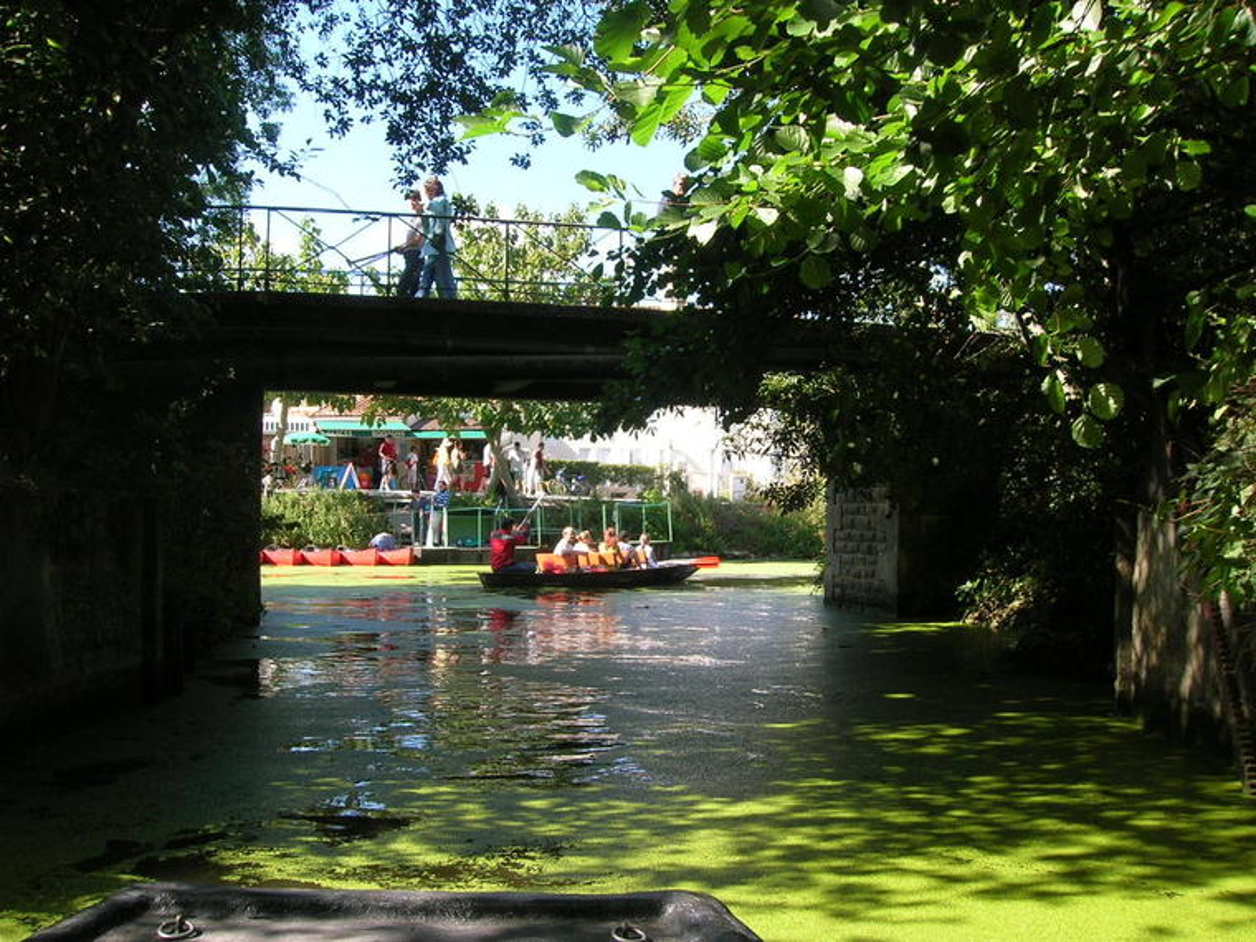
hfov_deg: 54.0
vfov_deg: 41.8
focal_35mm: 34
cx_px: 628
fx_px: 1234
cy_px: 471
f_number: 4.9
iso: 50
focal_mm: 5.7
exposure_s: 1/89.5
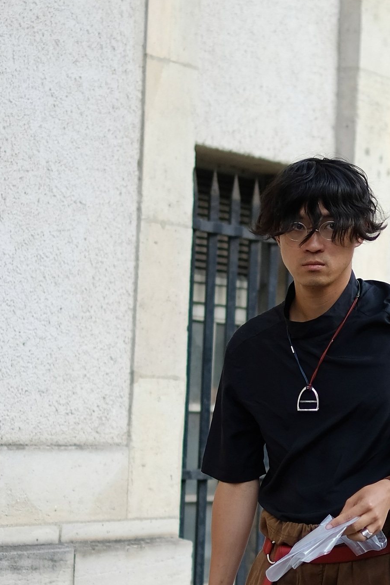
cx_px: 321
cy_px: 456
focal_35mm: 150
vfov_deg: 13.6
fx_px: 2437
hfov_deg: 9.1
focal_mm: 35
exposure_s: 1/2000
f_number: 1.4
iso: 200
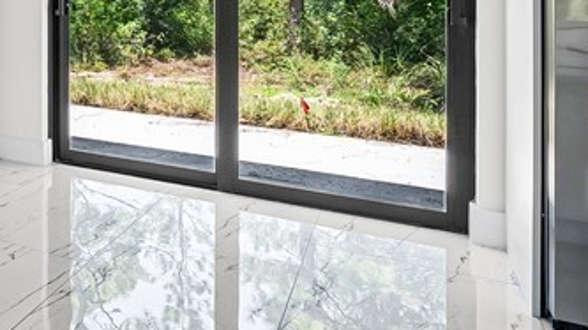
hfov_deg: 34.3
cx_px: -185
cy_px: -16
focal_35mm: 41
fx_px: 639
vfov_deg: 27.0
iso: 200
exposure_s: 1/15
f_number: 9
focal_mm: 12
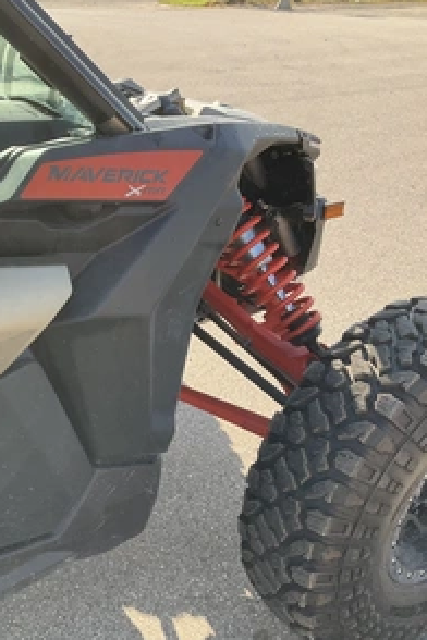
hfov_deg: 31.5
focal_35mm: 41
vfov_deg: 47.4
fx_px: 729
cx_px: 63
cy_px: 318
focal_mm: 3
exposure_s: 1/400
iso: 25
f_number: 1.8
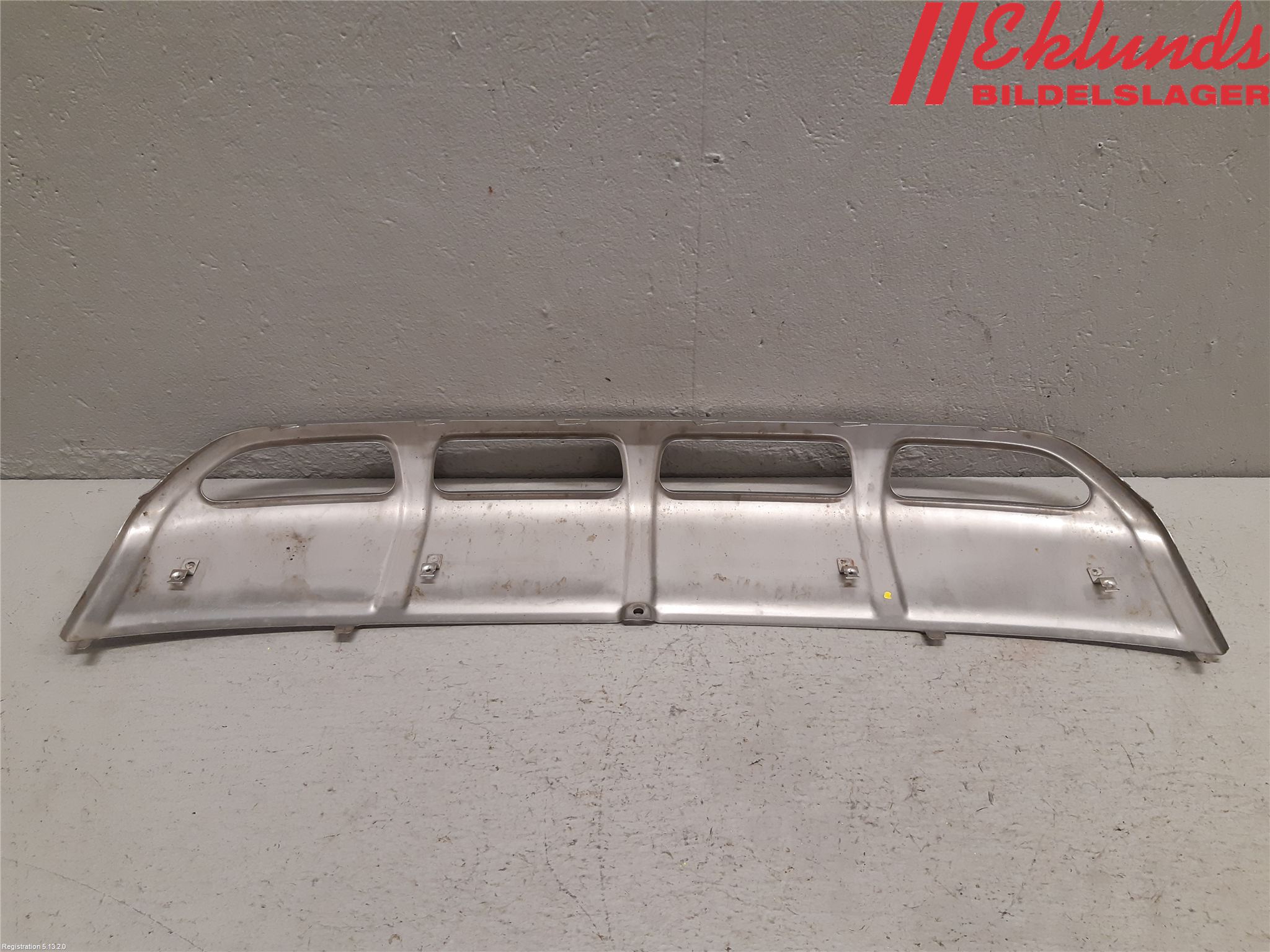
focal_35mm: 26
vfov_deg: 53.1
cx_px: 635
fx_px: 954
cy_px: 476
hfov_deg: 67.3
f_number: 1.7
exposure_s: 1/50
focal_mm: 3.93
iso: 125
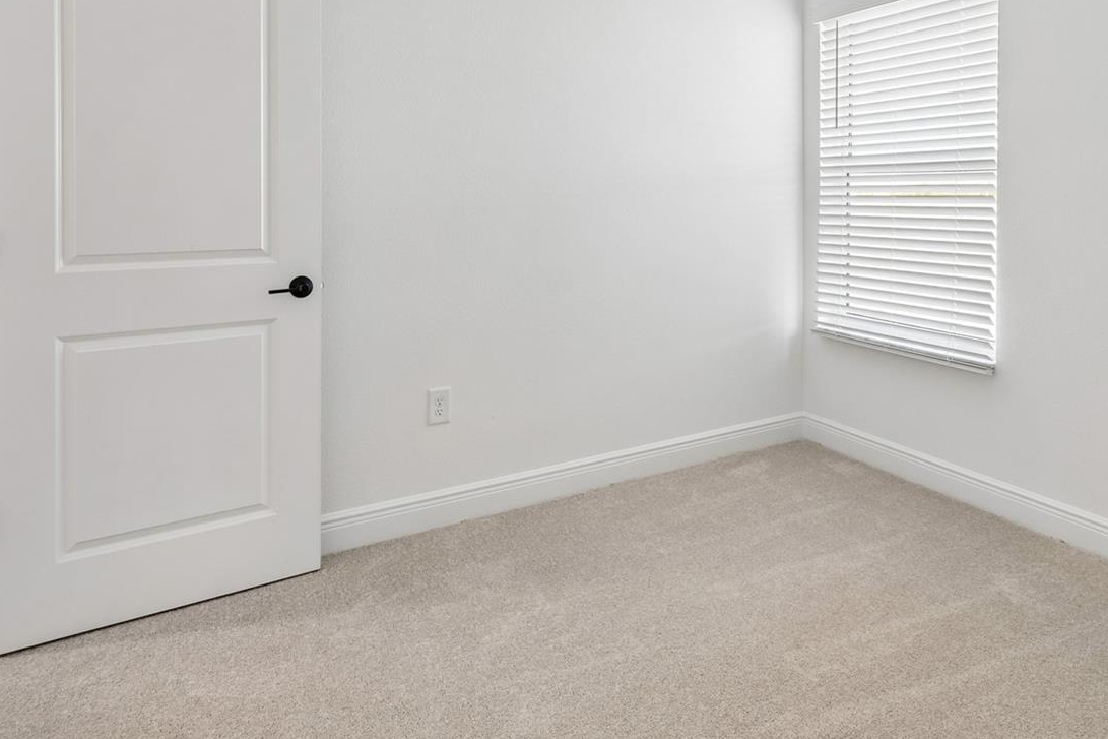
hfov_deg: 78.3
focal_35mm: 22
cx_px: 622
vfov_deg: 55.2
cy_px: 211
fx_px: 677
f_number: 7.1
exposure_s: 1/8
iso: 100
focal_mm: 10
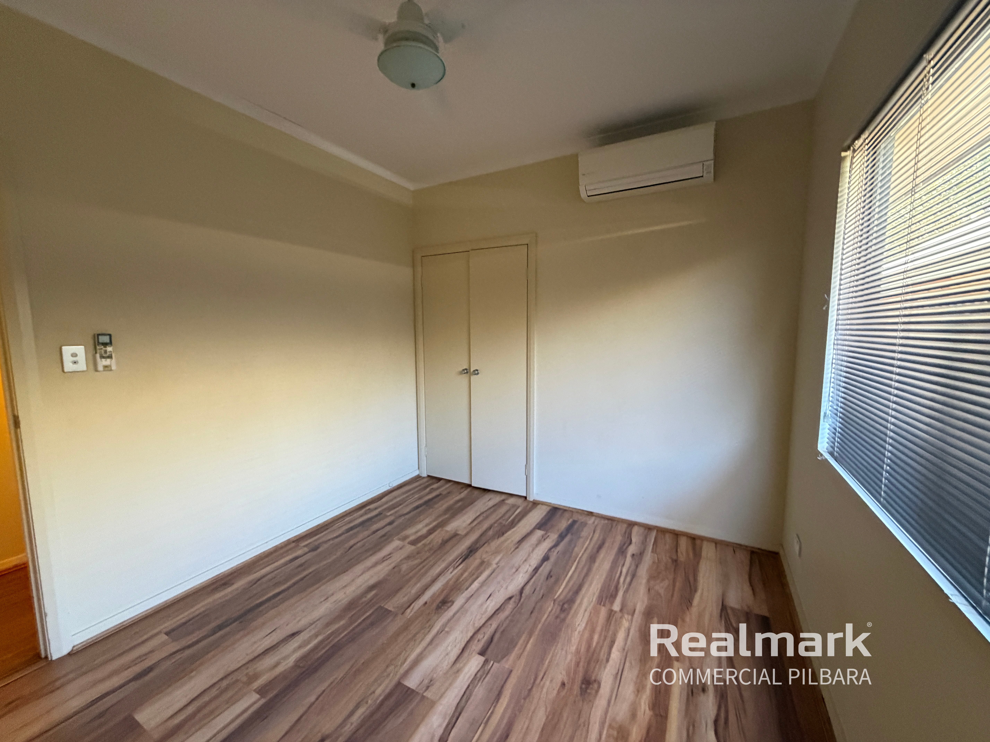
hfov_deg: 102.1
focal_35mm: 14
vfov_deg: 85.7
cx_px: 495
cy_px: 371
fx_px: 400
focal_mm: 2.22
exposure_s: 1/60
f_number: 2.2
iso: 500
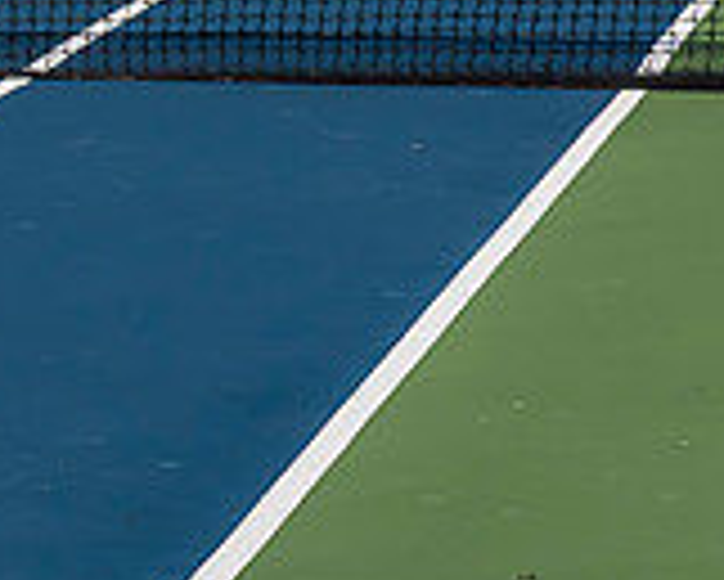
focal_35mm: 366
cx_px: -187
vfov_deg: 4.2
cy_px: -70
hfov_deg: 5.3
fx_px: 7847
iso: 400
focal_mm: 40
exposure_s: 1/1600
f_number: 5
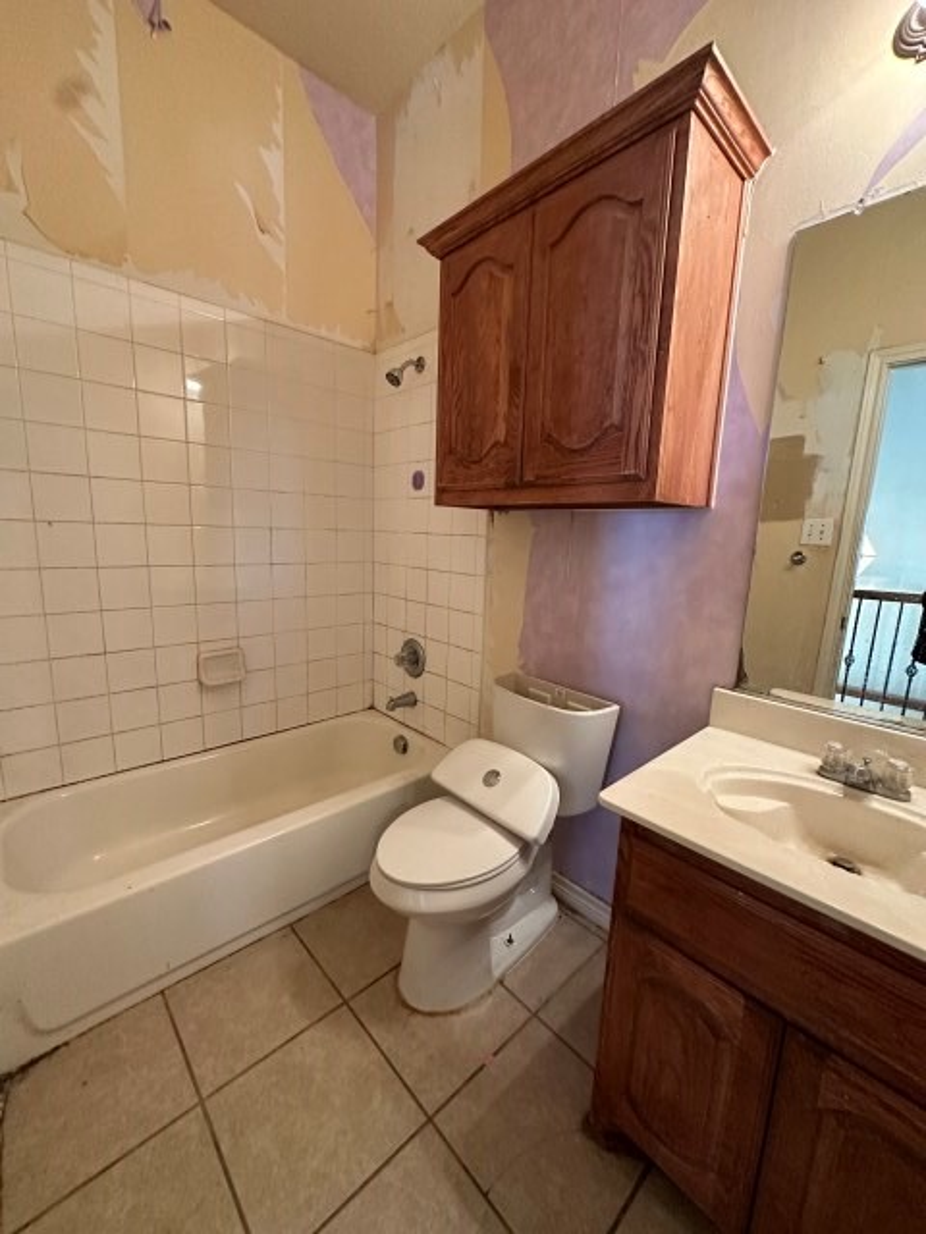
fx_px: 499
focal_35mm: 14
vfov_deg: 102.1
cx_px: 463
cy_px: 617
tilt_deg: -9.4
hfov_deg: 85.7
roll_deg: -3.2
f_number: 2.2
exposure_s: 1/60
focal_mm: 2.22
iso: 500
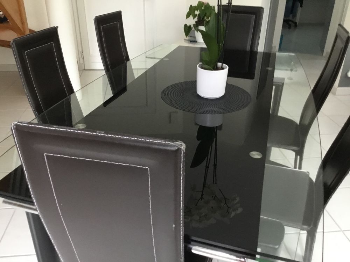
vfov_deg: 45.4
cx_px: 175
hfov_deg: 58.4
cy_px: 131
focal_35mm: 31
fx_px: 313
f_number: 2.4
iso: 200
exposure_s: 1/17
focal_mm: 3.3
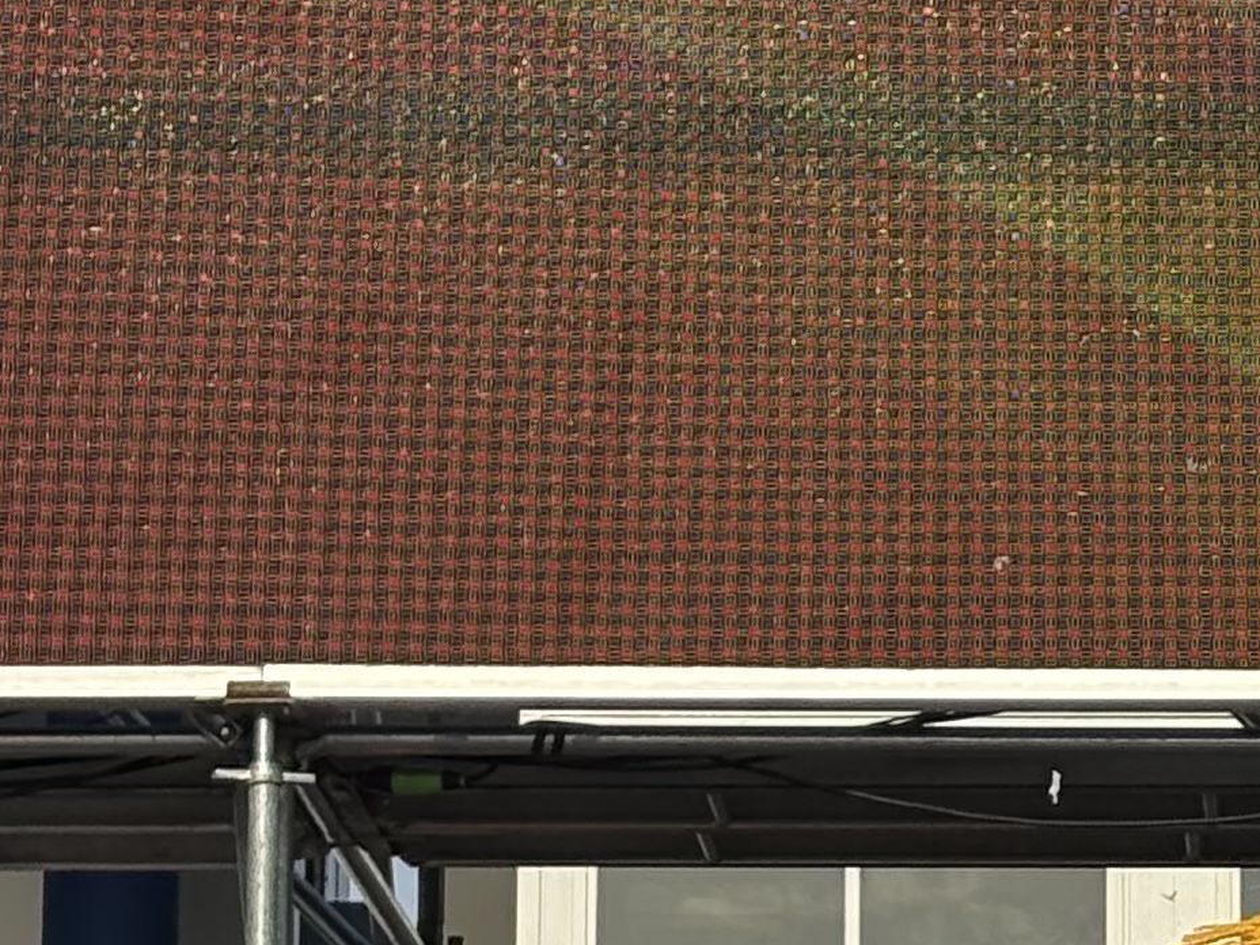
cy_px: 1001
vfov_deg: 6.5
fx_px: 8226
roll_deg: +0.8
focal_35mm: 226
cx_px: 1585
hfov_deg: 8.6
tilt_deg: +11.5
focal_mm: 5.96
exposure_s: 1/4630
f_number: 1.6
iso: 32
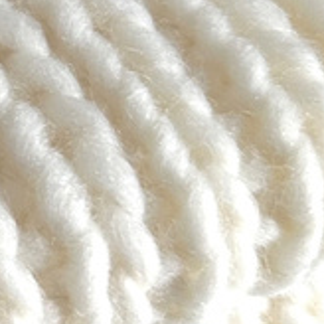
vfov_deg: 11.0
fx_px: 1641
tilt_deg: -58.5
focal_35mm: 155
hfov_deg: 10.0
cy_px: -79
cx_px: -441
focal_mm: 6.86
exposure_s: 1/121
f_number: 1.78
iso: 64
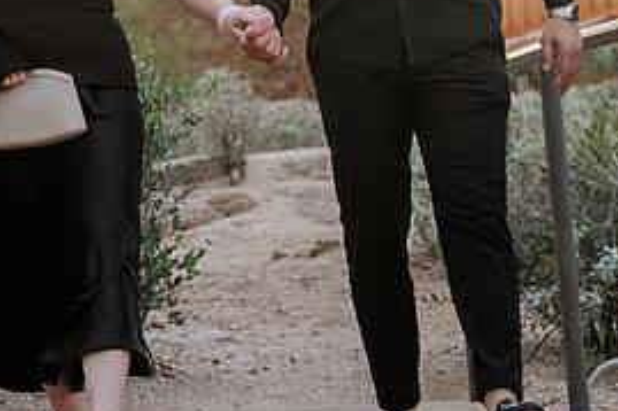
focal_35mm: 218
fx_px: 3740
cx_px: 400
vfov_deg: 6.3
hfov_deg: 9.4
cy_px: 3
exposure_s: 1/640
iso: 4000
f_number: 5.6
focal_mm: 101
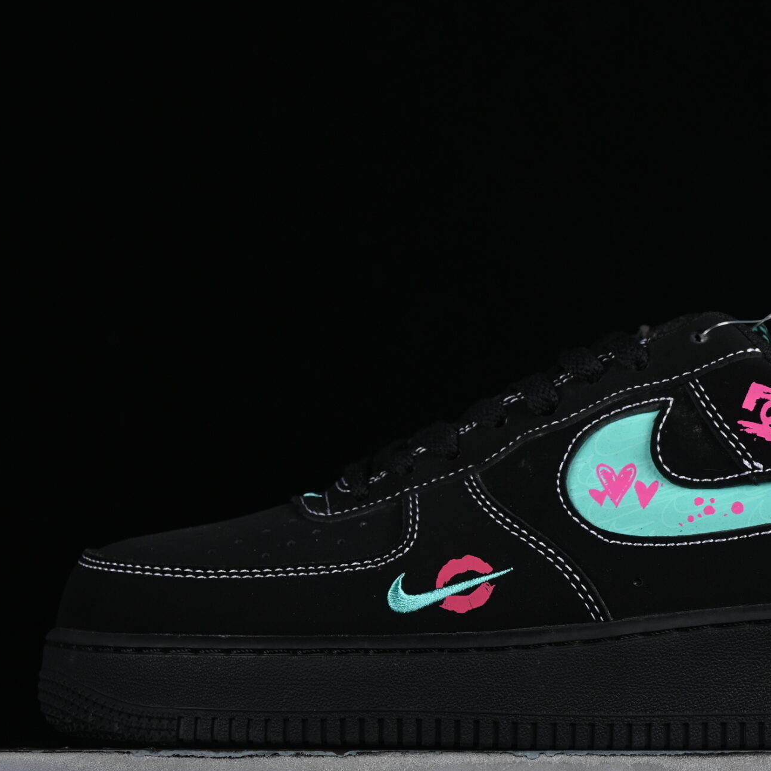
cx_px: 582
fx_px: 3175
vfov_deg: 13.8
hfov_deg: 13.8
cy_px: 425
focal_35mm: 126
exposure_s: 1/200
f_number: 7.1
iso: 160
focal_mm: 50
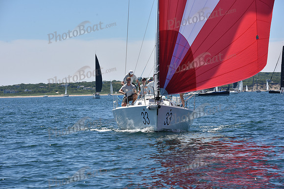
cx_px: 142
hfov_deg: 13.7
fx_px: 1184
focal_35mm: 150
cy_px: 94
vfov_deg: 9.2
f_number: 11
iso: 250
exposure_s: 1/800
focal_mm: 150
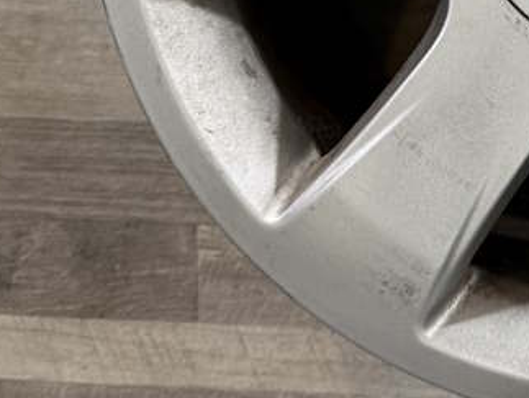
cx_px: 670
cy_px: -123
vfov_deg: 18.1
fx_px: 1163
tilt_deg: -84.0
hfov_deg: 23.0
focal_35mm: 76
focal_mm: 6.76
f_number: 1.78
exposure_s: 1/100
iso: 160
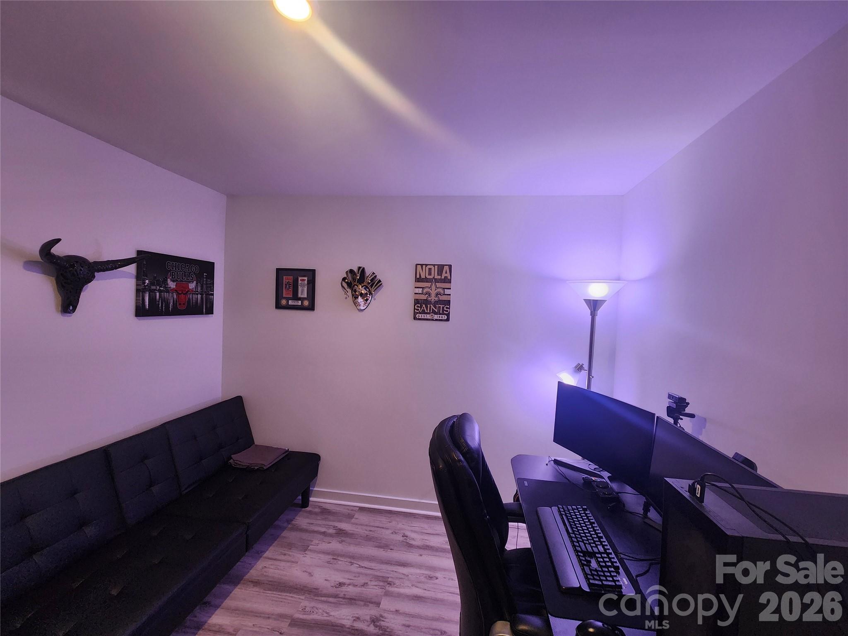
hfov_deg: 106.2
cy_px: 318
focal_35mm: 13
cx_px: 424
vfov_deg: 89.9
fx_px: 318
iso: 200
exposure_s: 1/60
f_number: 2.2
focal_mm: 2.2
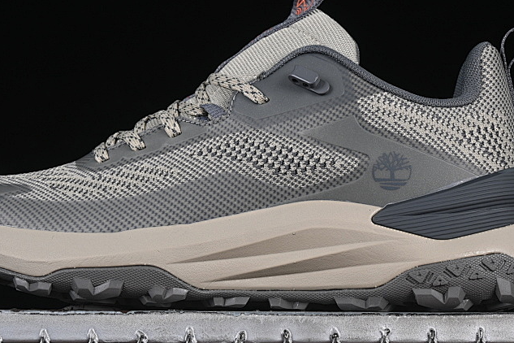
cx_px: 240
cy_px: 128
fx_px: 1827
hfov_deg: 16.0
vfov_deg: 10.7
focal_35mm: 128
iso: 160
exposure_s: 1/80
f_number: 8
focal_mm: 50
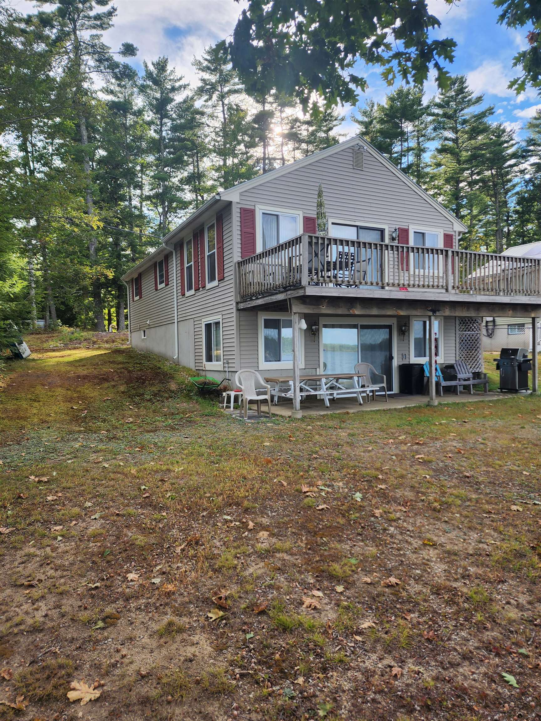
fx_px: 479
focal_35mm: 23
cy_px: 360
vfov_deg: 73.9
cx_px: 270
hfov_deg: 58.9
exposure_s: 1/377
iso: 12
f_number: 1.8
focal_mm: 6.4
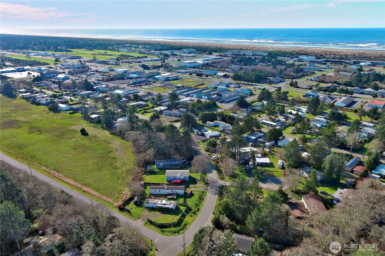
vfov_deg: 45.0
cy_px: 128
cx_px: 192
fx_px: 310
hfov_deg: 63.7
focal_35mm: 29
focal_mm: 10.57
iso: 100
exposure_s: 1/793
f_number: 2.8
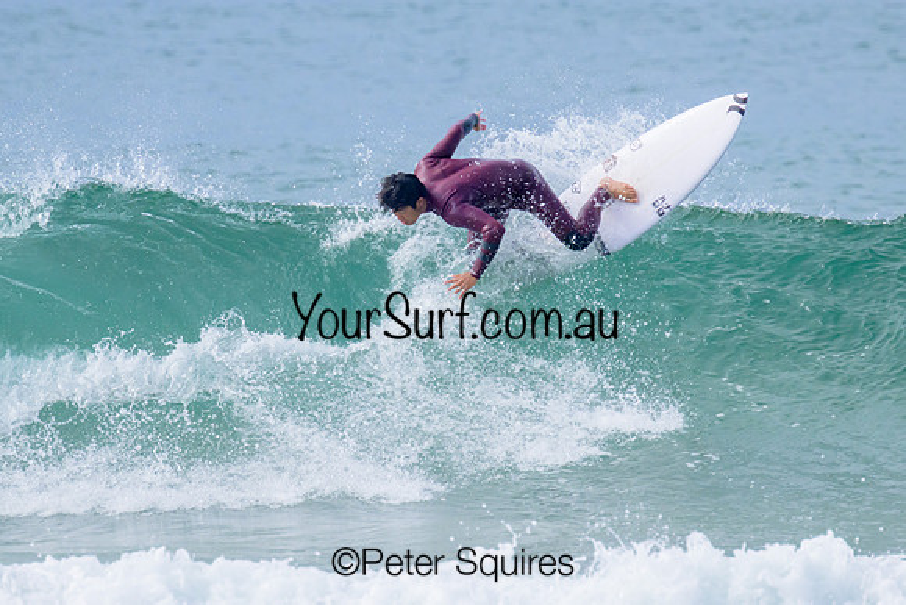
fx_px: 27632
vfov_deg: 1.3
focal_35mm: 1098
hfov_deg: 1.9
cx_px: 447
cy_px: 215
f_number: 11
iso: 1400
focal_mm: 800
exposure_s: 1/2000
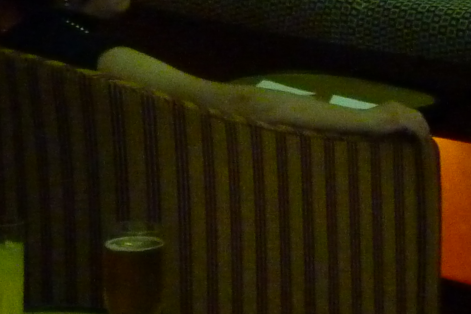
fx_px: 2799
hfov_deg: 9.6
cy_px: -23
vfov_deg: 6.4
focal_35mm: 214
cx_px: 221
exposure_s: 1/8
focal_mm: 9.7
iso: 800
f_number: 3.9
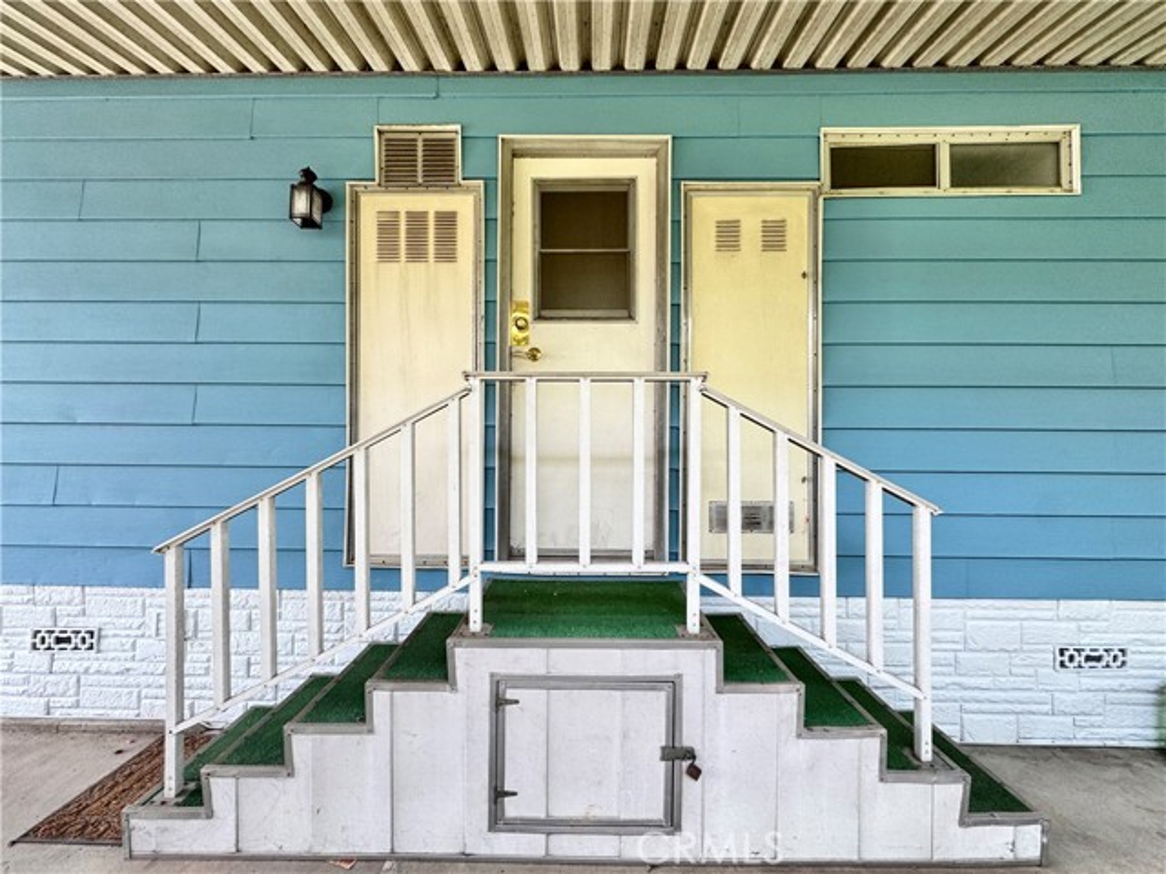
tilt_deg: +1.1
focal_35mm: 14
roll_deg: -0.7
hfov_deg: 102.1
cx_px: 583
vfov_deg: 85.7
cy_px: 437
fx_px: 472
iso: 100
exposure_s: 1/99
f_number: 2.2
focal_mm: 2.22
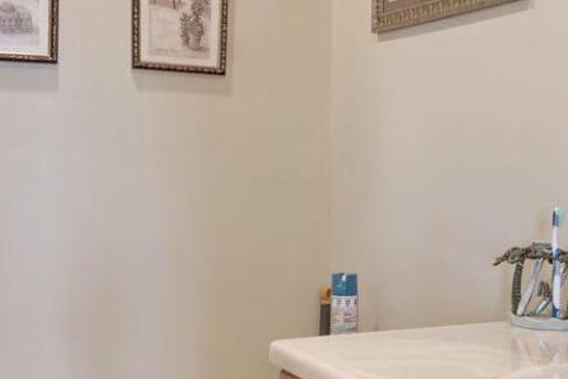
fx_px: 868
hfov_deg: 35.4
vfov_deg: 24.6
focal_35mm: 55
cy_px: 190
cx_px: 428
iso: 250
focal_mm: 16
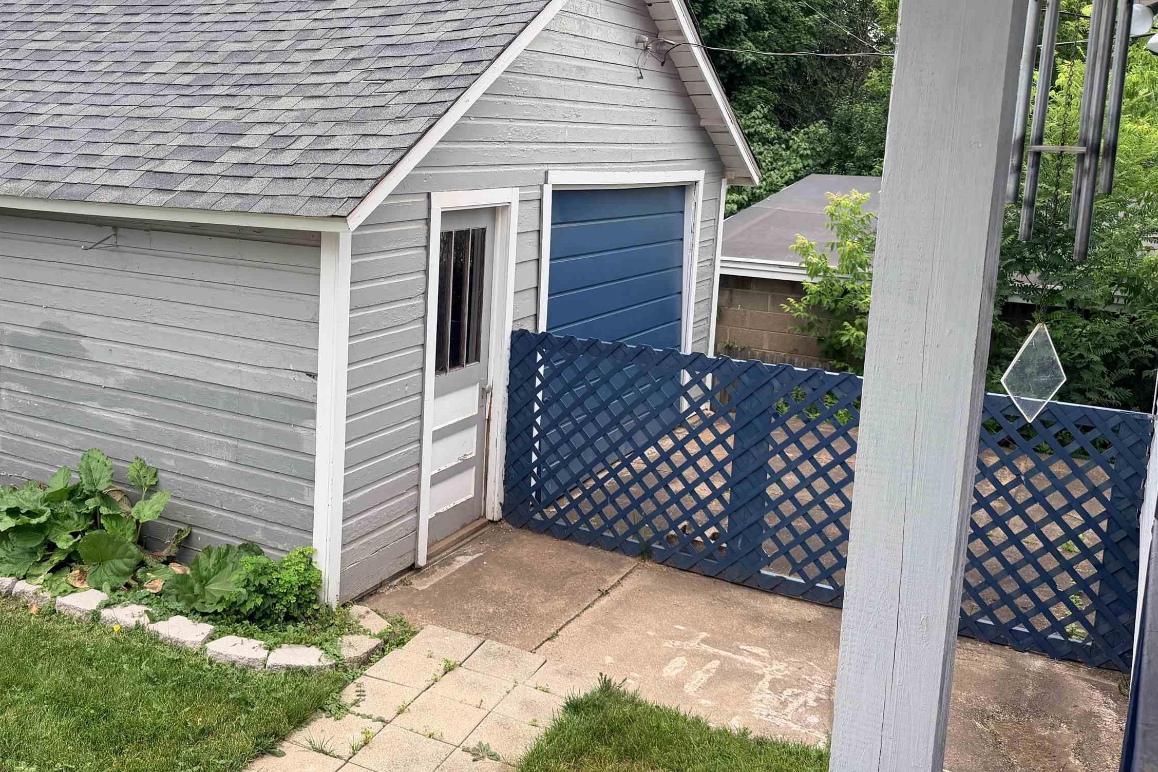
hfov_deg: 55.2
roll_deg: -2.0
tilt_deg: -9.1
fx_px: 1094
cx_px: 445
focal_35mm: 34
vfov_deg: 38.7
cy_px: 304
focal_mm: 6.76
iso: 100
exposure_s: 1/849
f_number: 1.78
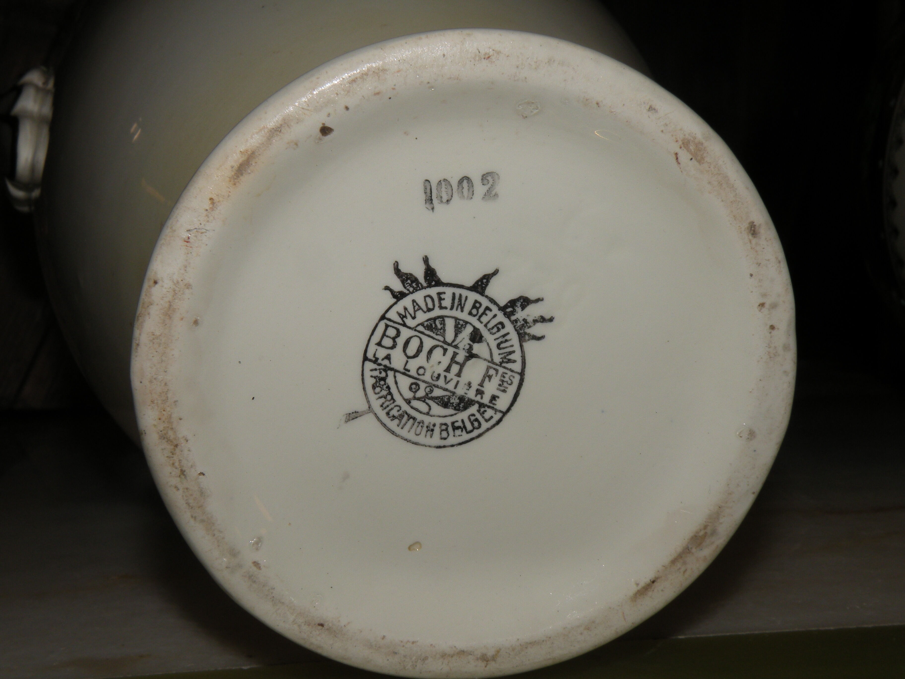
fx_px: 1464
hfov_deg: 34.3
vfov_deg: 26.1
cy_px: 340
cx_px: 452
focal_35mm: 56
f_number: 8
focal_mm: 9.8
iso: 64
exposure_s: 1/60
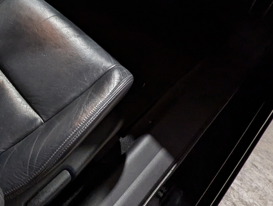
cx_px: -4
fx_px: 245
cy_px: -18
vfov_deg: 38.2
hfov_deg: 47.6
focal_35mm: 31
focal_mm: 1.95
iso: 263
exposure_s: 1/24
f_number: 2.2
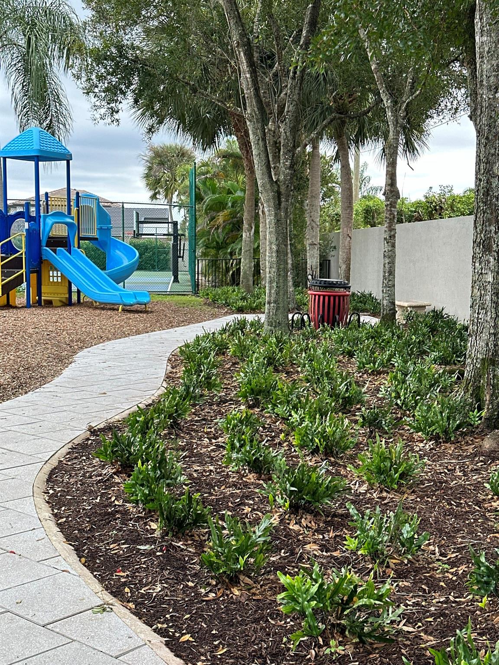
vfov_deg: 39.7
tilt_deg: -5.7
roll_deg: -1.7
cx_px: 250
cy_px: 332
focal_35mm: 48
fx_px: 923
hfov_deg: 30.3
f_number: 1.78
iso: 64
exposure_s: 1/399
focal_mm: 6.86
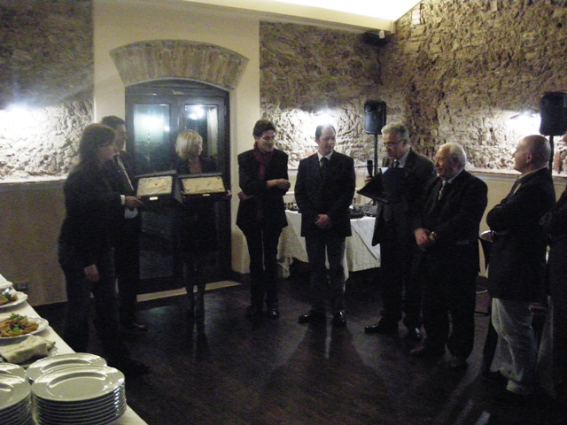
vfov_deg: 39.7
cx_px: 284
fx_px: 590
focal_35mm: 36
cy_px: 212
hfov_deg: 51.4
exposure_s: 1/30
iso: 1600
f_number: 2.7
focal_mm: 7.5
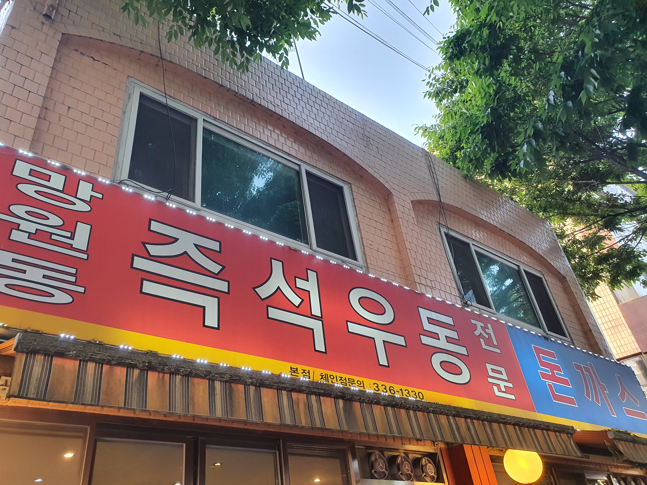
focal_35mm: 26
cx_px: 324
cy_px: 242
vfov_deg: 53.1
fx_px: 486
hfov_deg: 67.3
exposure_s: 1/120
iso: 160
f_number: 2.4
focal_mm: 4.32
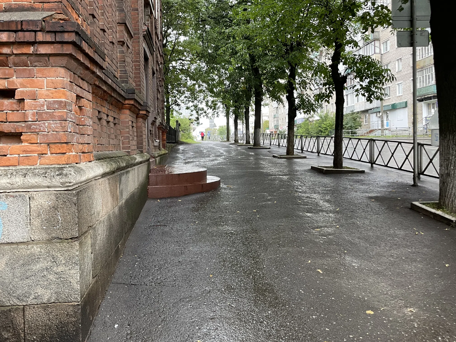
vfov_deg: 45.4
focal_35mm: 31
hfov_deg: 58.3
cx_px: 215
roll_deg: +2.1
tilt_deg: +1.5
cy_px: 154
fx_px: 408
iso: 125
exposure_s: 1/88
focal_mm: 4.2
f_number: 1.6
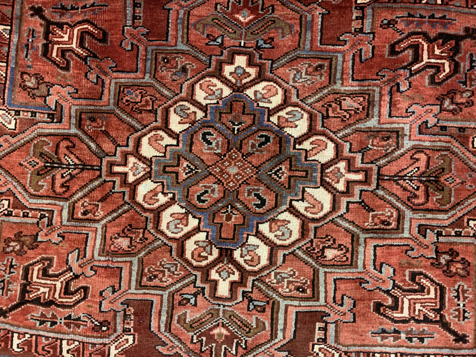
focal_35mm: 26
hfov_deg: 67.3
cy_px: 178
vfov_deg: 53.1
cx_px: 238
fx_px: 358
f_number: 1.8
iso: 320
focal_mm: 4.25
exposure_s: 1/40
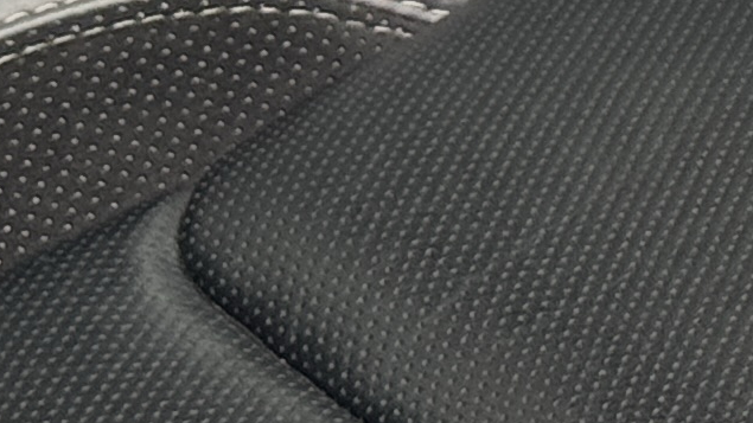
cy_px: -1135
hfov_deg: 6.2
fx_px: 6628
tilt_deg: -11.8
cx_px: 1787
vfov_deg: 3.5
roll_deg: +3.5
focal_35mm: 332
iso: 64
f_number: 1.78
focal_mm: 6.76
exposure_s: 1/279
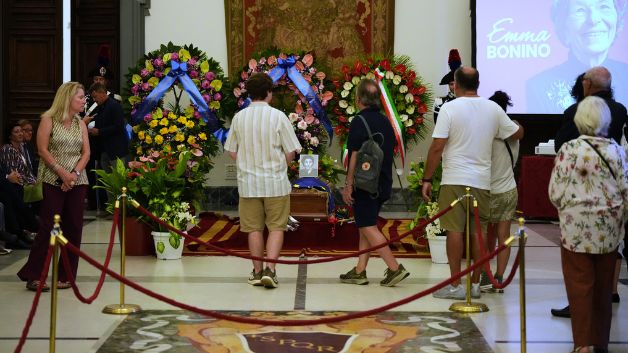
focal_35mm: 78
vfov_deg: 15.5
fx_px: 1299
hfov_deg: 27.2
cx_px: 312
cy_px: 166
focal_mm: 74
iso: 3200
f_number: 2.8
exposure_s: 1/400
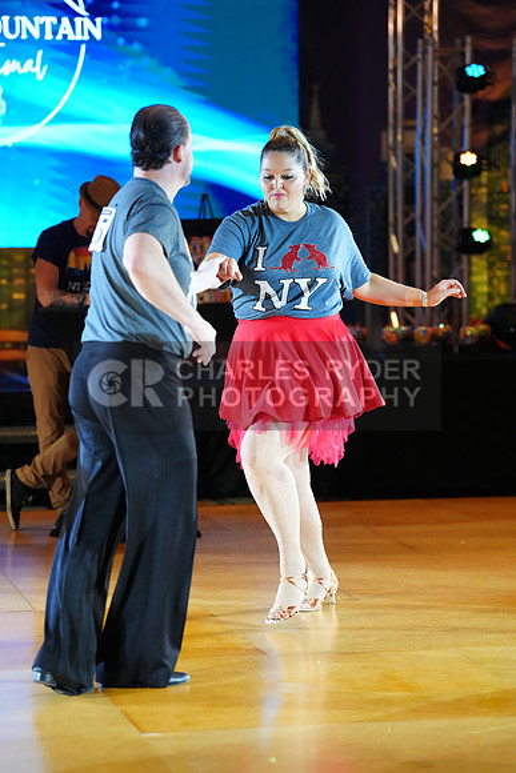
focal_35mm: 121
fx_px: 2600
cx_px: 258
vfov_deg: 16.9
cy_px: 386
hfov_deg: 11.3
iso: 4000
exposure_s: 1/640
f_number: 2.8
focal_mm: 121
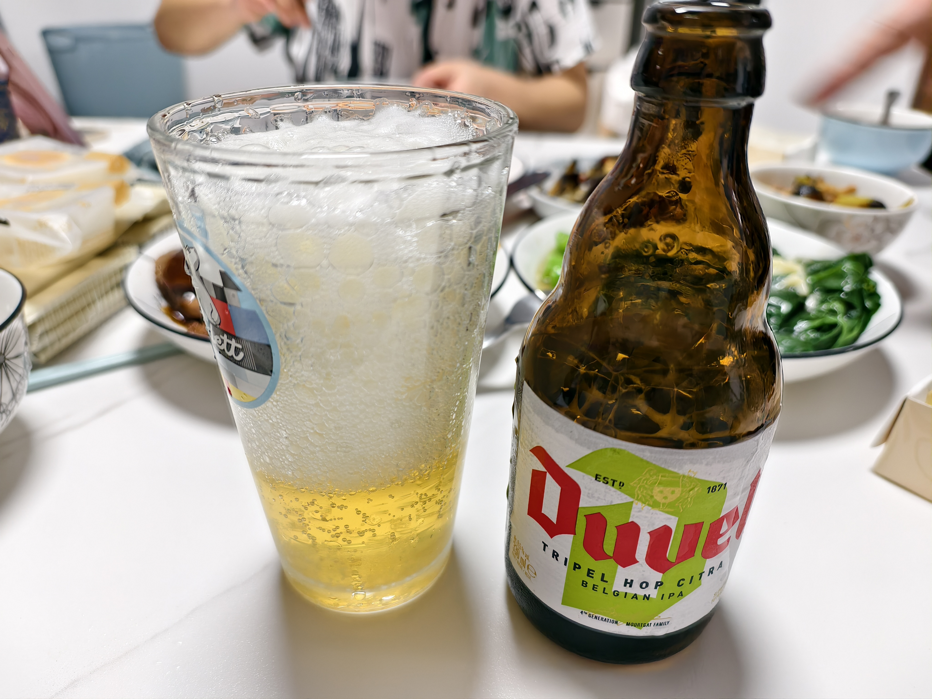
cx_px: 466
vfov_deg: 58.9
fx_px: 619
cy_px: 350
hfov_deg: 73.9
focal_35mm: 23
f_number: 1.57
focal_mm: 6.54
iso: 164
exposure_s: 1/50
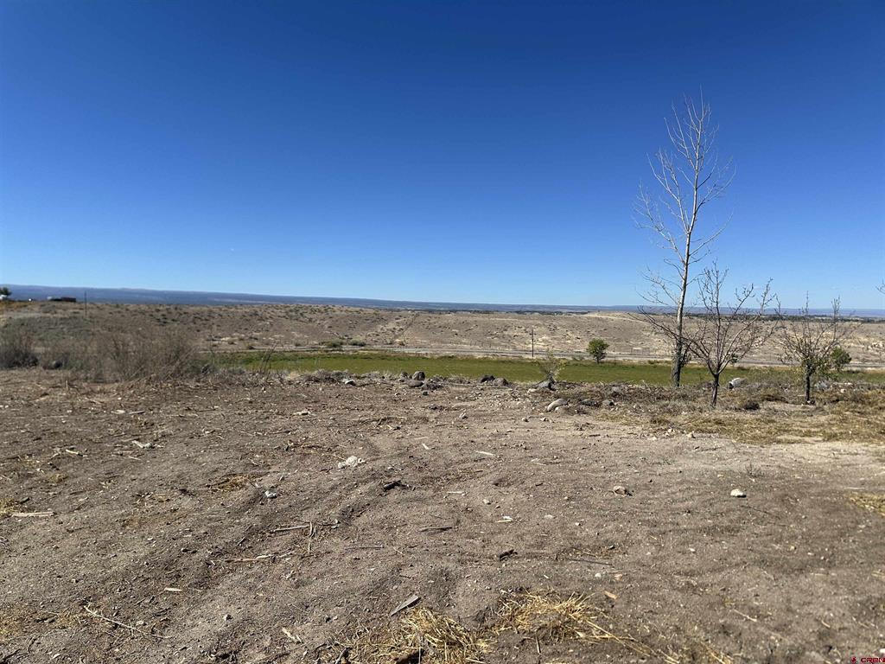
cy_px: 332
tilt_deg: -3.4
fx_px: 614
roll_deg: -1.2
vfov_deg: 56.8
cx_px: 442
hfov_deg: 71.6
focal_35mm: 24
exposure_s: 1/7576
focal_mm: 6.86
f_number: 1.78
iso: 80
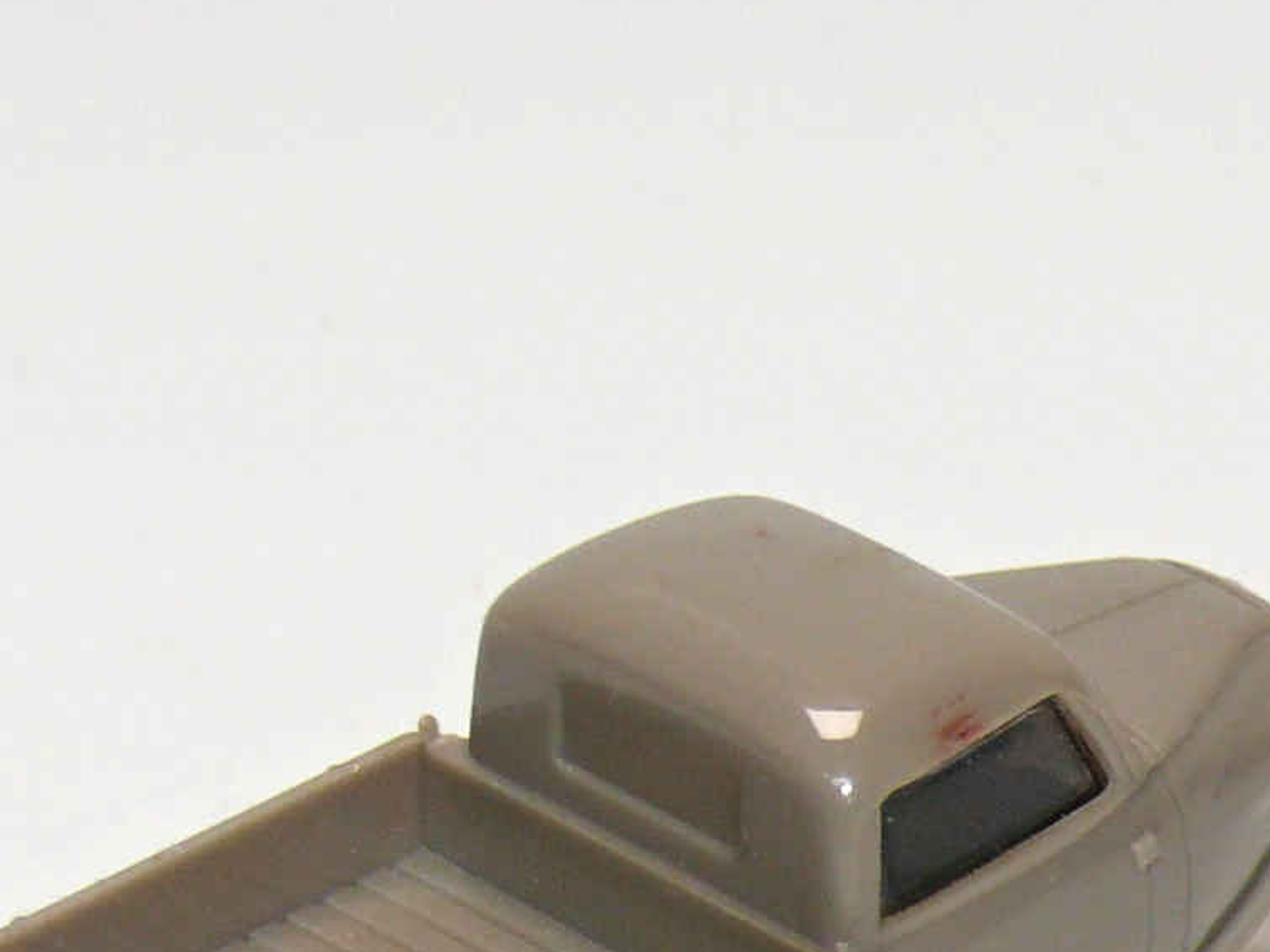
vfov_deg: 5.2
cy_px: 920
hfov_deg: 7.0
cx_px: 619
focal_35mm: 284
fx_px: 10418
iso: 100
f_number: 4
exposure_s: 1/30
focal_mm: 16
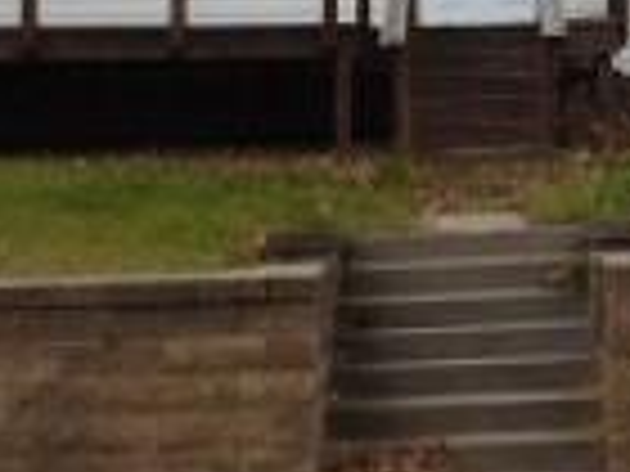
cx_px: 842
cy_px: -31
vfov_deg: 10.7
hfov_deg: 13.8
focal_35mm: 137
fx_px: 2493
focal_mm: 5.3
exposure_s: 1/800
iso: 125
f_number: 3.2
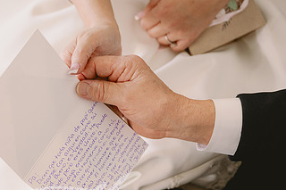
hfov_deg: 25.8
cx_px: 89
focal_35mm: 78
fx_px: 619
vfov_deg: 17.4
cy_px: 121
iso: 1600
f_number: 2.8
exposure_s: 1/200
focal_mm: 43
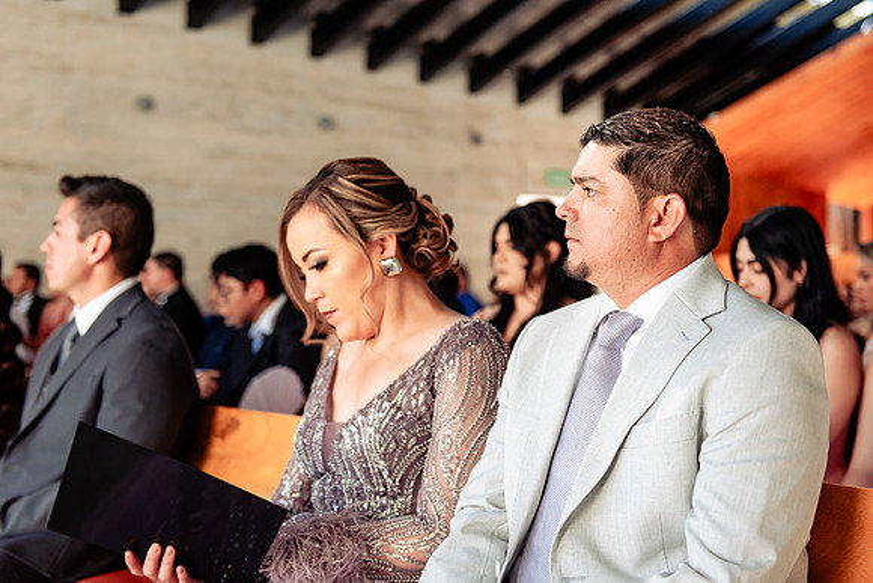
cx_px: 436
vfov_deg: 23.9
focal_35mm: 57
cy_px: 292
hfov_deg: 35.2
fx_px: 1376
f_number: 3.2
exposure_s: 1/400
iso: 800
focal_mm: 55
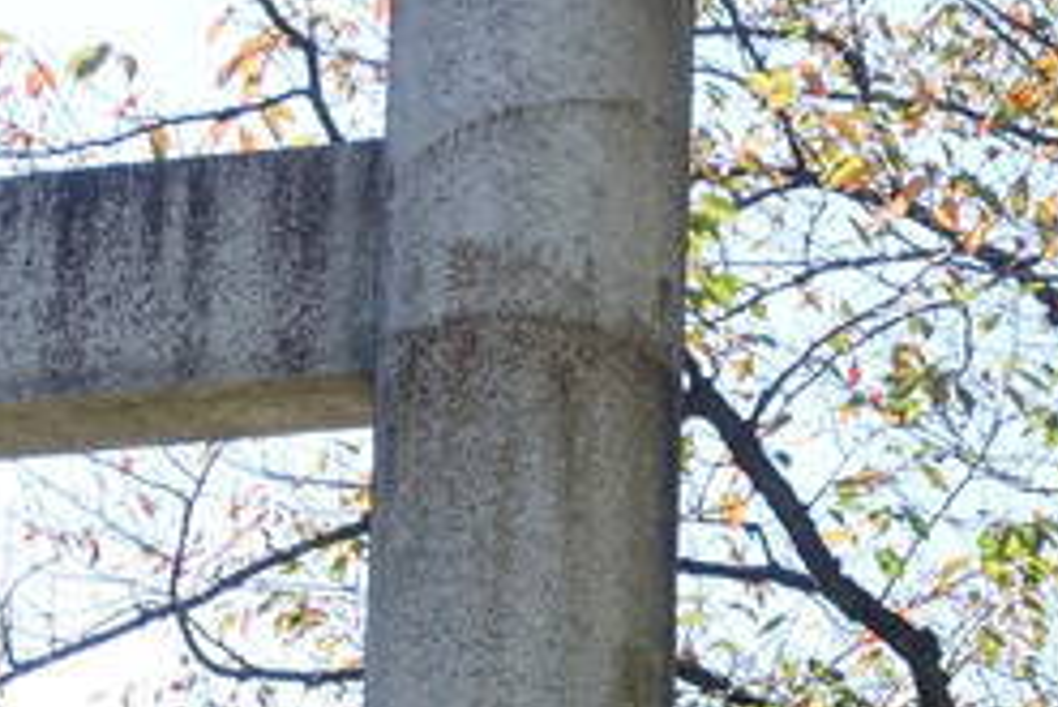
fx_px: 3999
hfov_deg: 14.4
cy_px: 1397
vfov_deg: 9.5
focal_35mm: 136
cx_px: 1422
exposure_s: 1/125
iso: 125
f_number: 5.6
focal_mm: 10.24
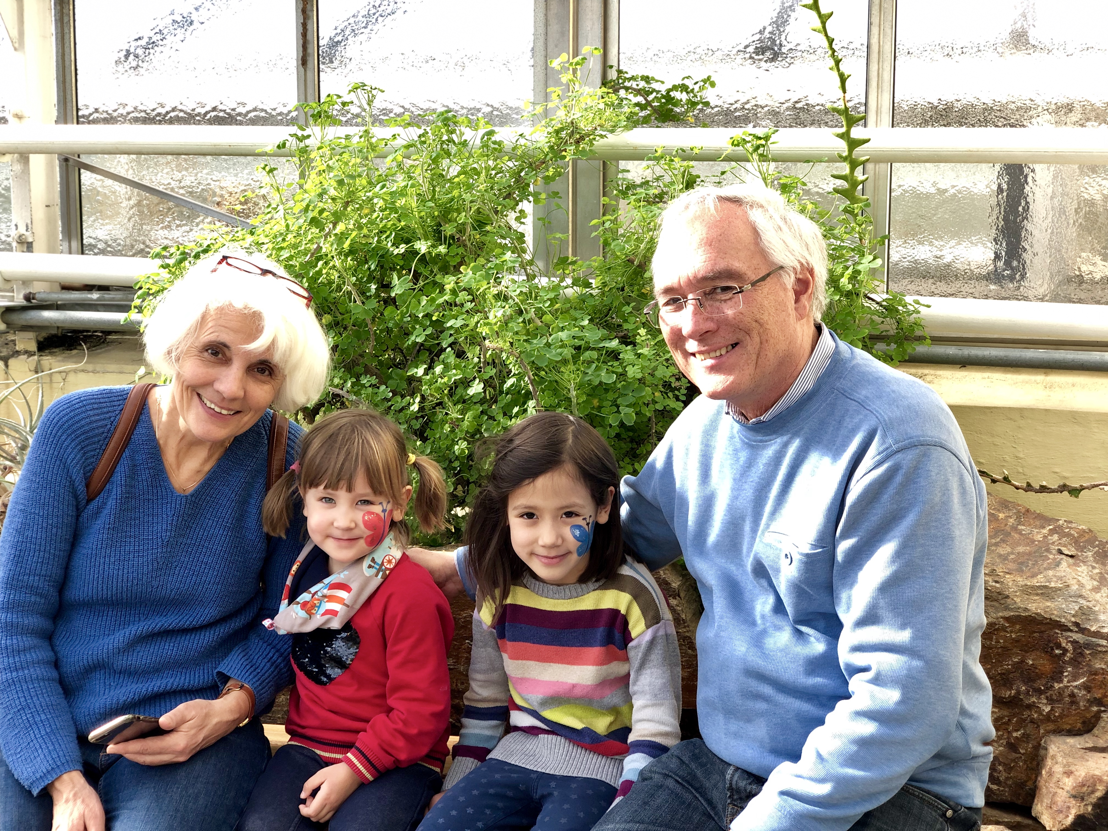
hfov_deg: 36.8
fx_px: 1664
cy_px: 416
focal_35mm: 52
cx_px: 554
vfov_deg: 28.0
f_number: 2.4
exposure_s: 1/120
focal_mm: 6
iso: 25
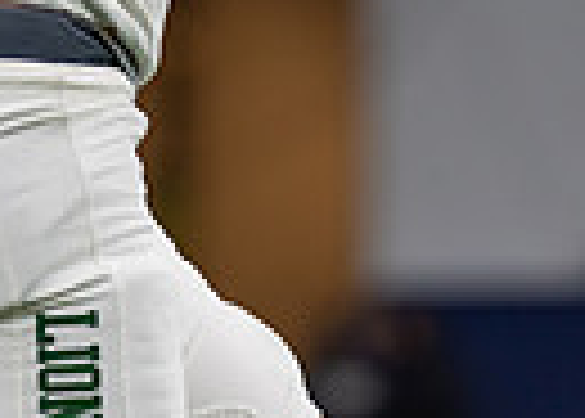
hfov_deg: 3.2
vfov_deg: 2.3
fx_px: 10489
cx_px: 320
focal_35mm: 631
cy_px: -351
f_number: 1.8
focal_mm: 135
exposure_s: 1/1000
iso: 640
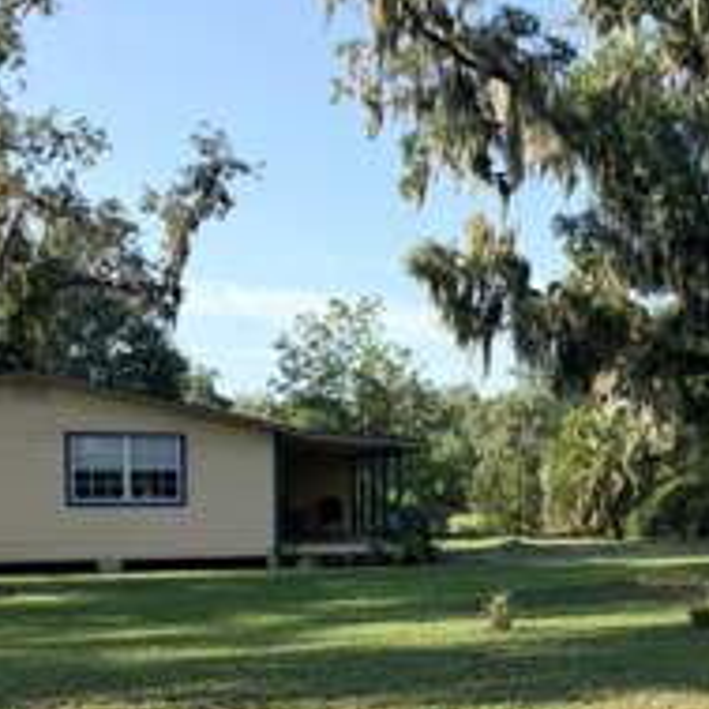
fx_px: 1251
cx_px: 867
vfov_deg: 31.2
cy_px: 510
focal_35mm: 54
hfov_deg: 27.5
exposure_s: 1/1522
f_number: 1.78
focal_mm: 6.76
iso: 80
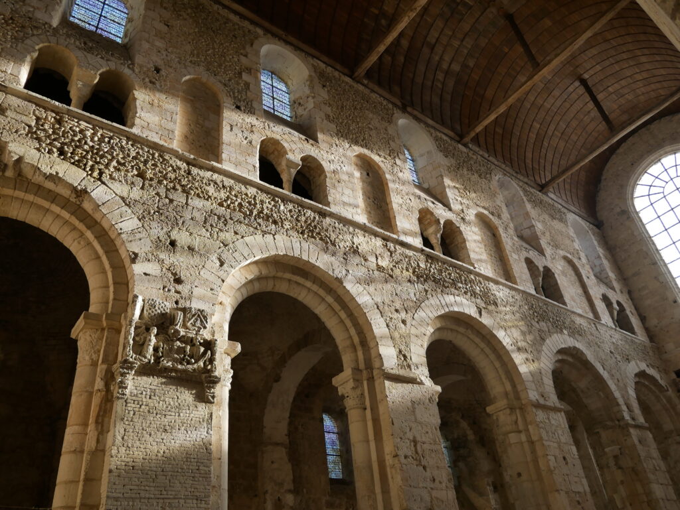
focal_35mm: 24
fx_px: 472
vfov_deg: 56.9
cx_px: 340
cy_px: 255
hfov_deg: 71.6
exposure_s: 1/125
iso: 200
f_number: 3.5
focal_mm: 12
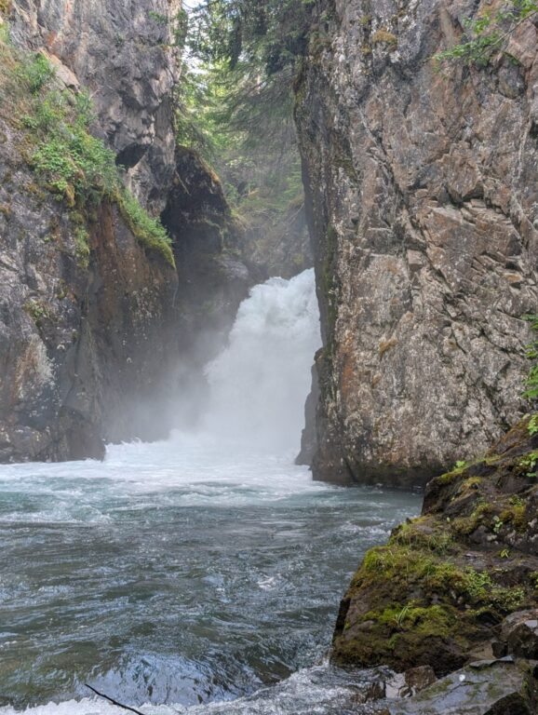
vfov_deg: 38.9
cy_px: 358
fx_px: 1013
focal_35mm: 49
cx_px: 269
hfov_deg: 29.7
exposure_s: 1/256
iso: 33
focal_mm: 6.9
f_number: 1.68
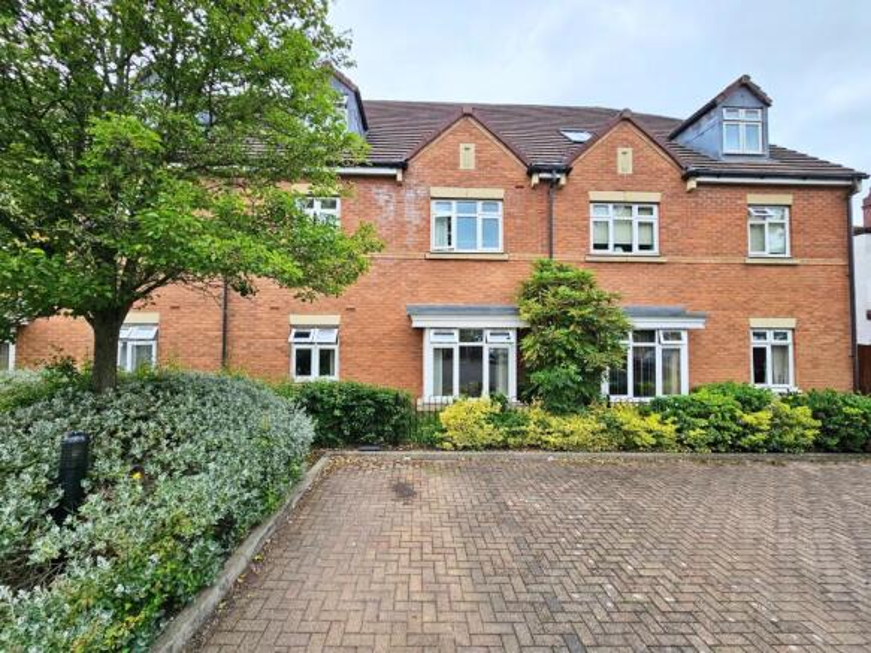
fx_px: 327
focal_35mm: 13
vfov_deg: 89.9
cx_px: 436
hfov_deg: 106.2
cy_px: 326
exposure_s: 1/338
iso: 50
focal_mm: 2.2
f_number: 2.2
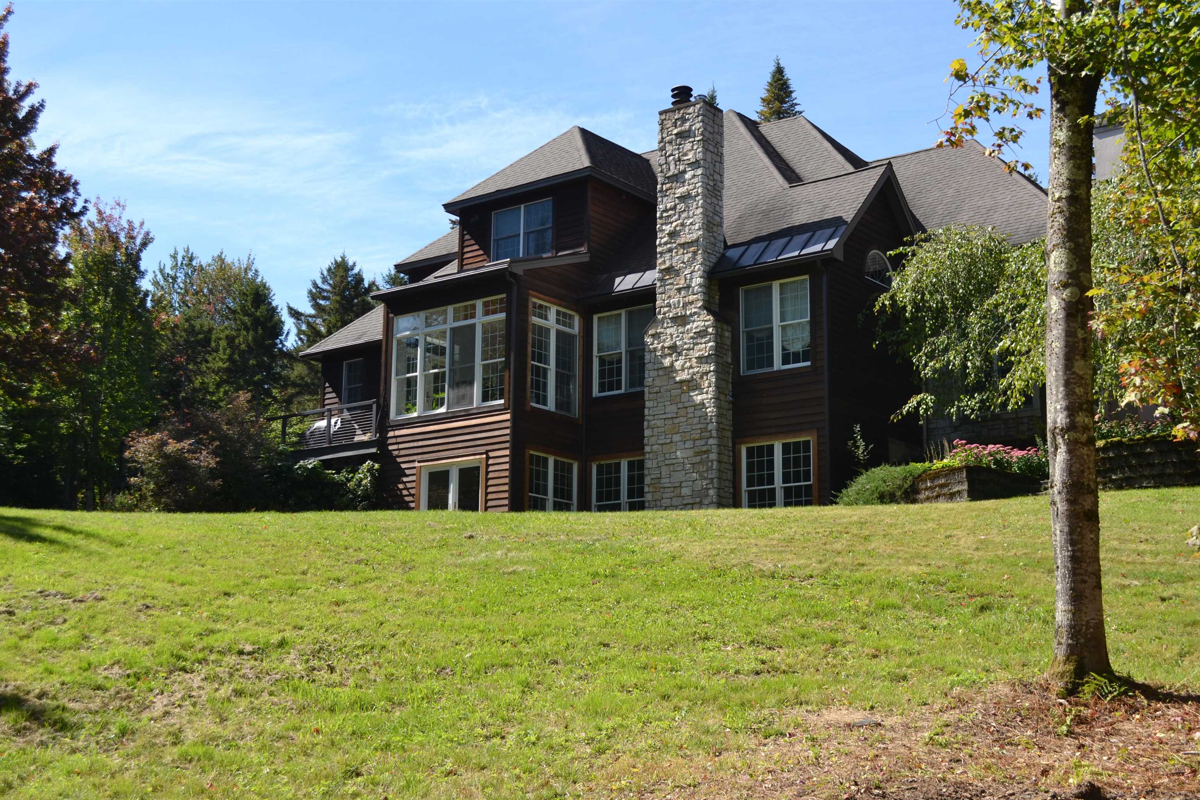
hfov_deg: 41.1
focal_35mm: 48
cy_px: 400
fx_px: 1600
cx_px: 600
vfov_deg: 28.1
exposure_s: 1/200
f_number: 7.1
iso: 100
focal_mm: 32
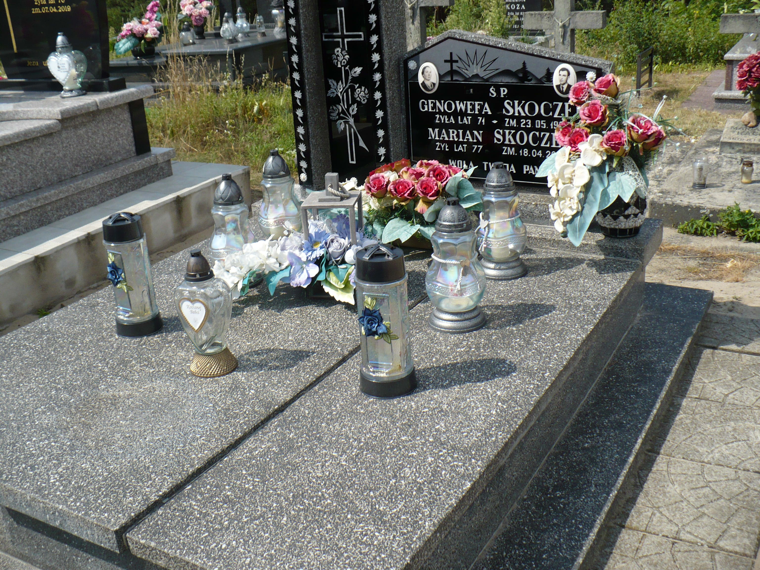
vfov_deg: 38.7
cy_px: 285
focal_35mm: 37
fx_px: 812
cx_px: 380
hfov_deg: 50.1
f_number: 8
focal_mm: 6.1
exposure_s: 1/200
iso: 100
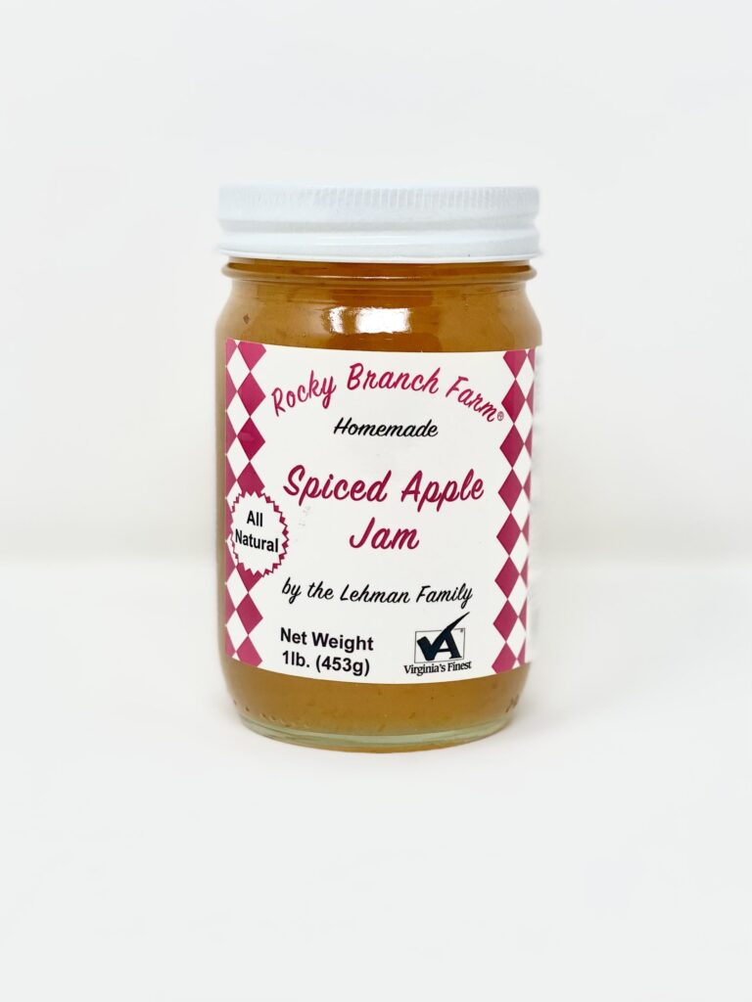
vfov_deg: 36.8
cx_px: 376
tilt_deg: -11.5
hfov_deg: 28.0
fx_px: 1506
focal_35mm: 52
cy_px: 501
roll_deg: -0.9
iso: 25
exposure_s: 1/120
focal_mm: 6
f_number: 2
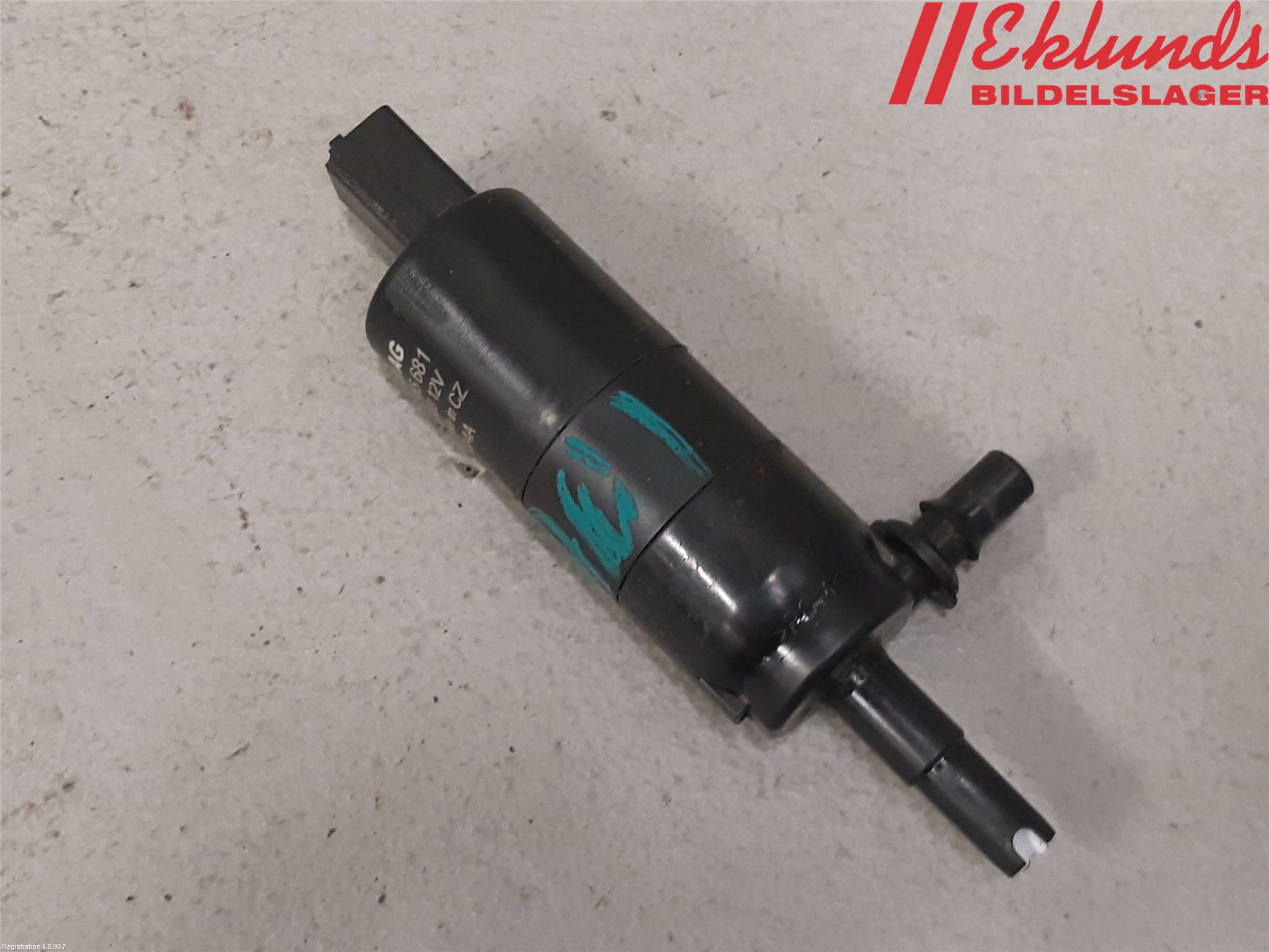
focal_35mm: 26
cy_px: 476
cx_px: 634
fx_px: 953
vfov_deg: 53.1
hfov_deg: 67.3
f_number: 1.7
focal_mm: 3.93
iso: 200
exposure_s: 1/50
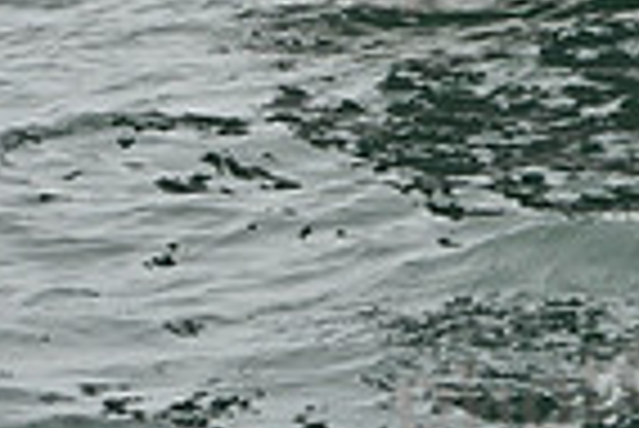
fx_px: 6681
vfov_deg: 3.6
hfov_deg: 5.4
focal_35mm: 376
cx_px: 1260
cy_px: -399
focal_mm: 92
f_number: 11
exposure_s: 1/1000
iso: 320
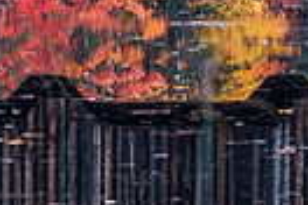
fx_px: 4945
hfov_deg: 3.6
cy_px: -129
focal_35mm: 578
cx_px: -169
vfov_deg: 2.4
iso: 160
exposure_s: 1/3
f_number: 8
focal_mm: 80
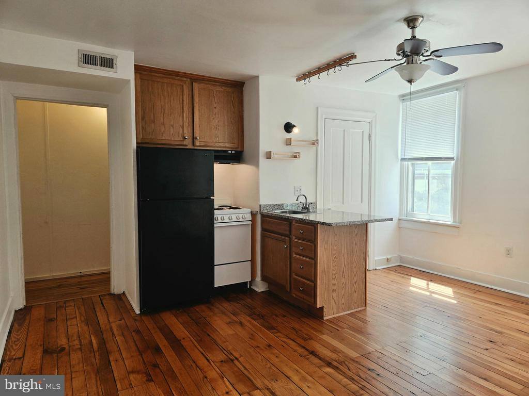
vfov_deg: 58.9
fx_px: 351
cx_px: 264
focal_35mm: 23
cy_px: 198
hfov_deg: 73.9
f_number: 1.8
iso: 40
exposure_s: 1/120
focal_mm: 5.4
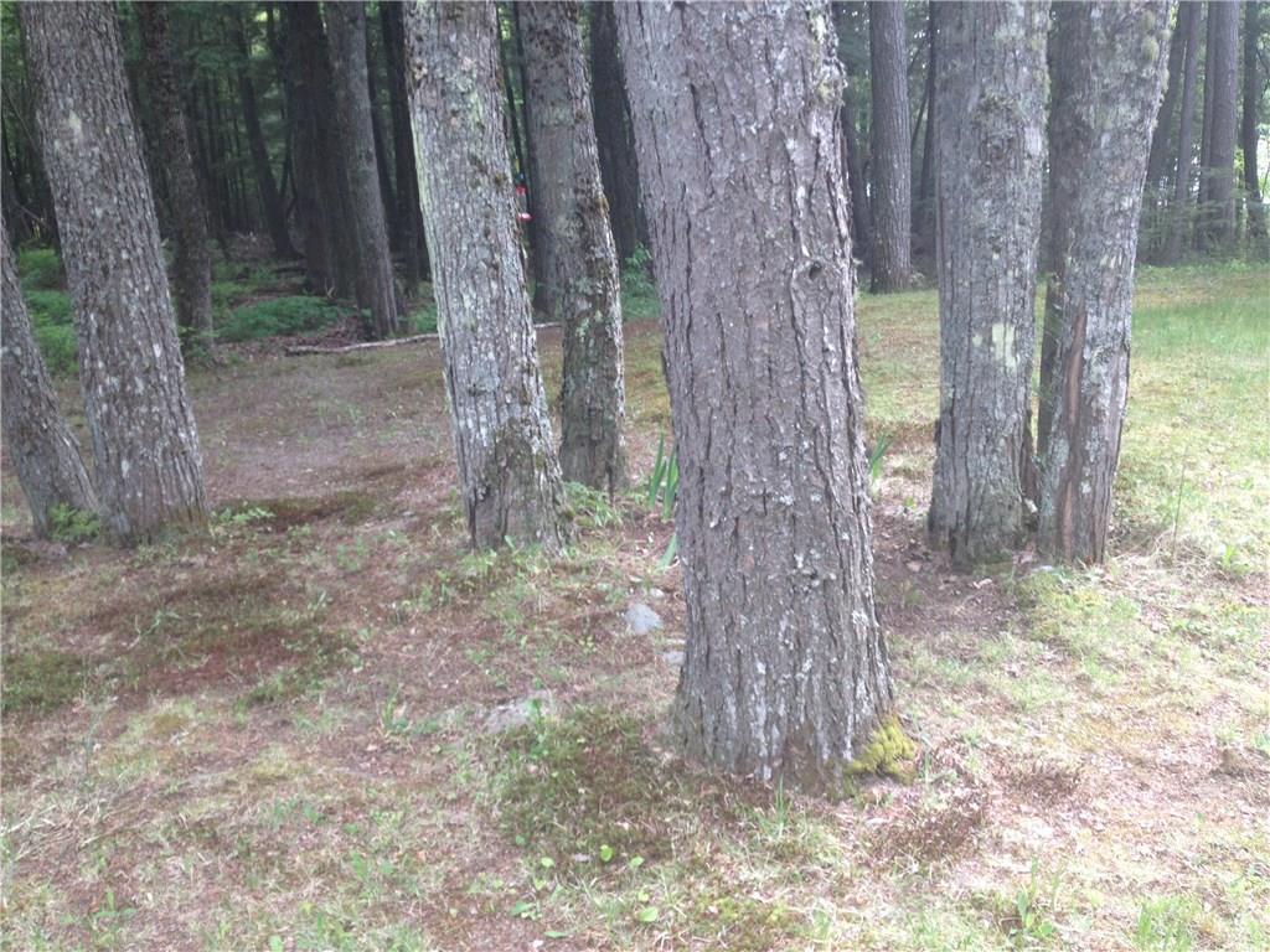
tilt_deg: -14.3
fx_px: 1284
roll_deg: +2.5
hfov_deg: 52.6
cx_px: 635
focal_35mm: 35
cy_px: 476
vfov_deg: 40.7
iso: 64
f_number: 2.4
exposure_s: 1/120
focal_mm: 4.28
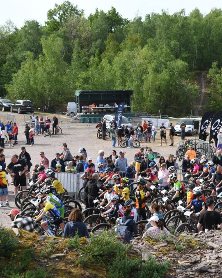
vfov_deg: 29.6
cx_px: 172
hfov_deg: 23.6
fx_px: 526
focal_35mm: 64
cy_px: 138
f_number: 13
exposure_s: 1/640
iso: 100
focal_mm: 30
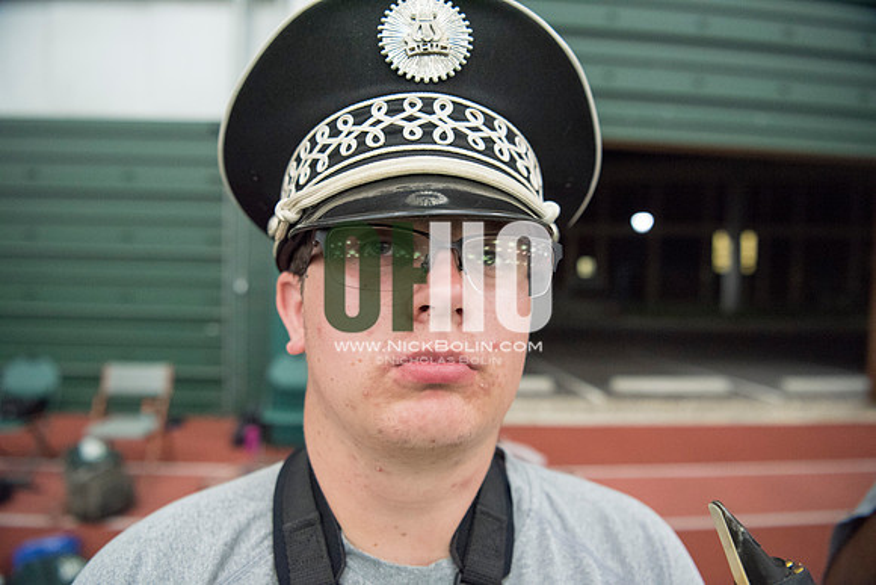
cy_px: 292
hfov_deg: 73.7
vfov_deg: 53.2
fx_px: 584
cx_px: 438
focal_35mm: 24
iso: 3200
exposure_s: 1/200
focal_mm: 24
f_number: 3.2
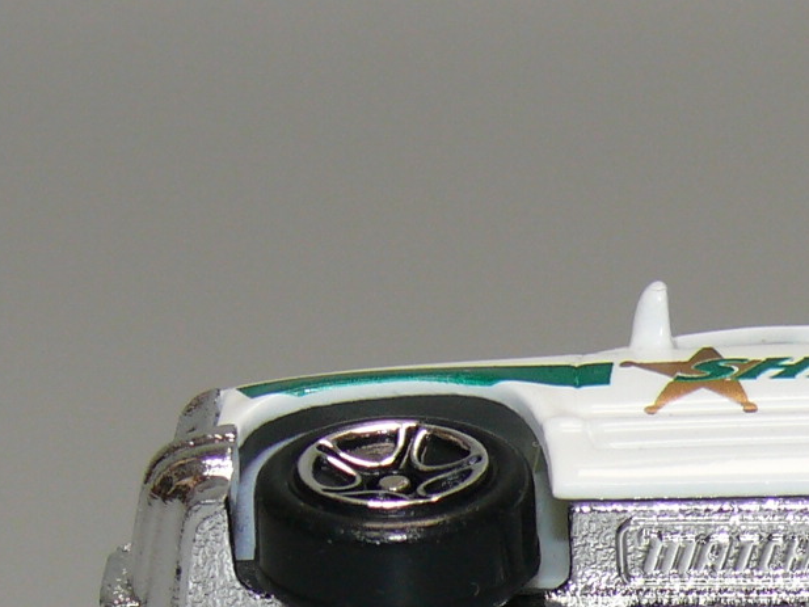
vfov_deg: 5.5
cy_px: 722
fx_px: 6241
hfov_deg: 7.4
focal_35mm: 267
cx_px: 993
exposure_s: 1/30
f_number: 4
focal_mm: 13.5
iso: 100
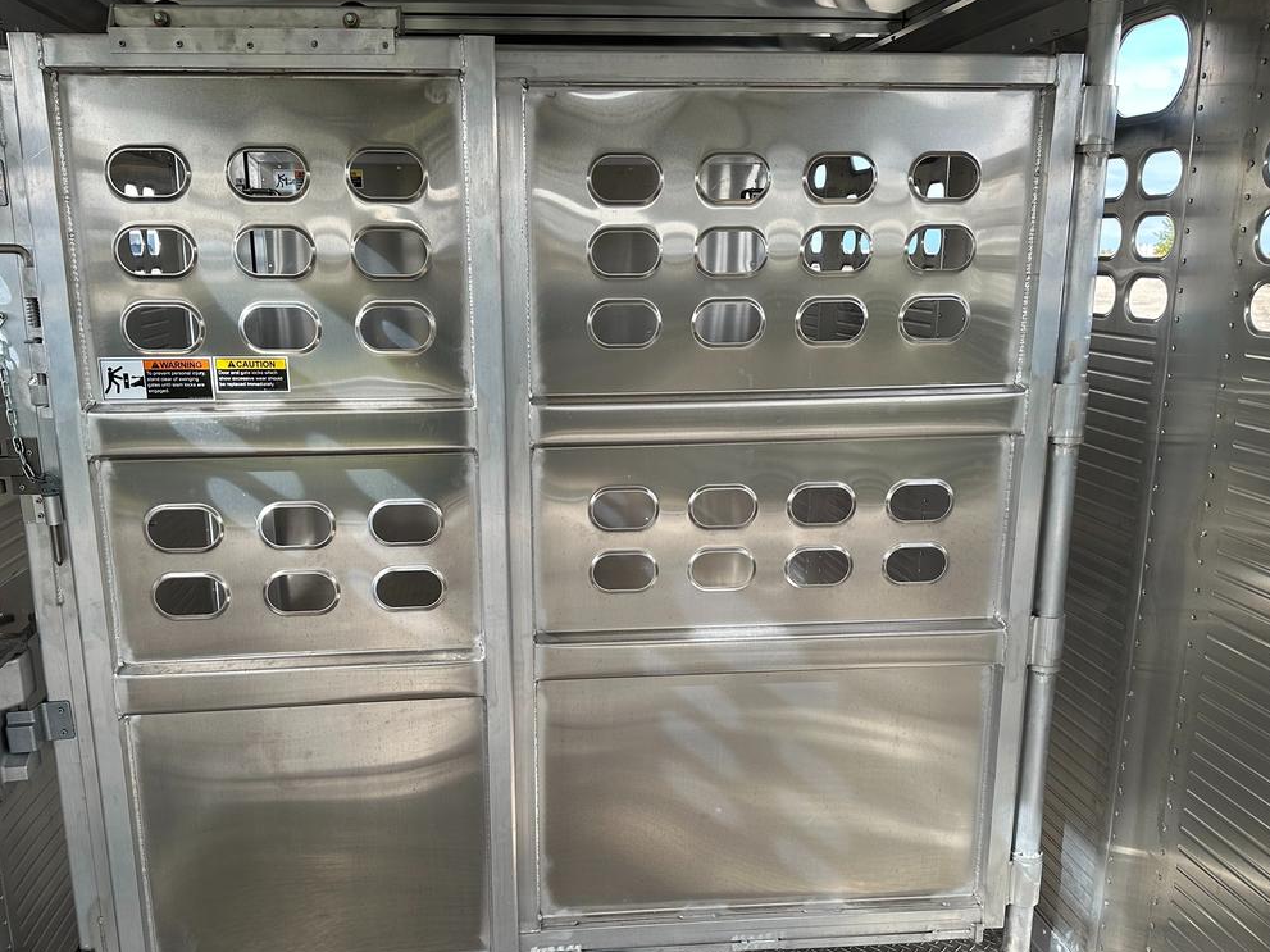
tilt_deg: -14.4
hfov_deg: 58.3
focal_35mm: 31
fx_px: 1137
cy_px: 547
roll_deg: +0.0
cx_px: 592
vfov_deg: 45.3
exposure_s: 1/494
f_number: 1.78
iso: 80
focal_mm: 6.86
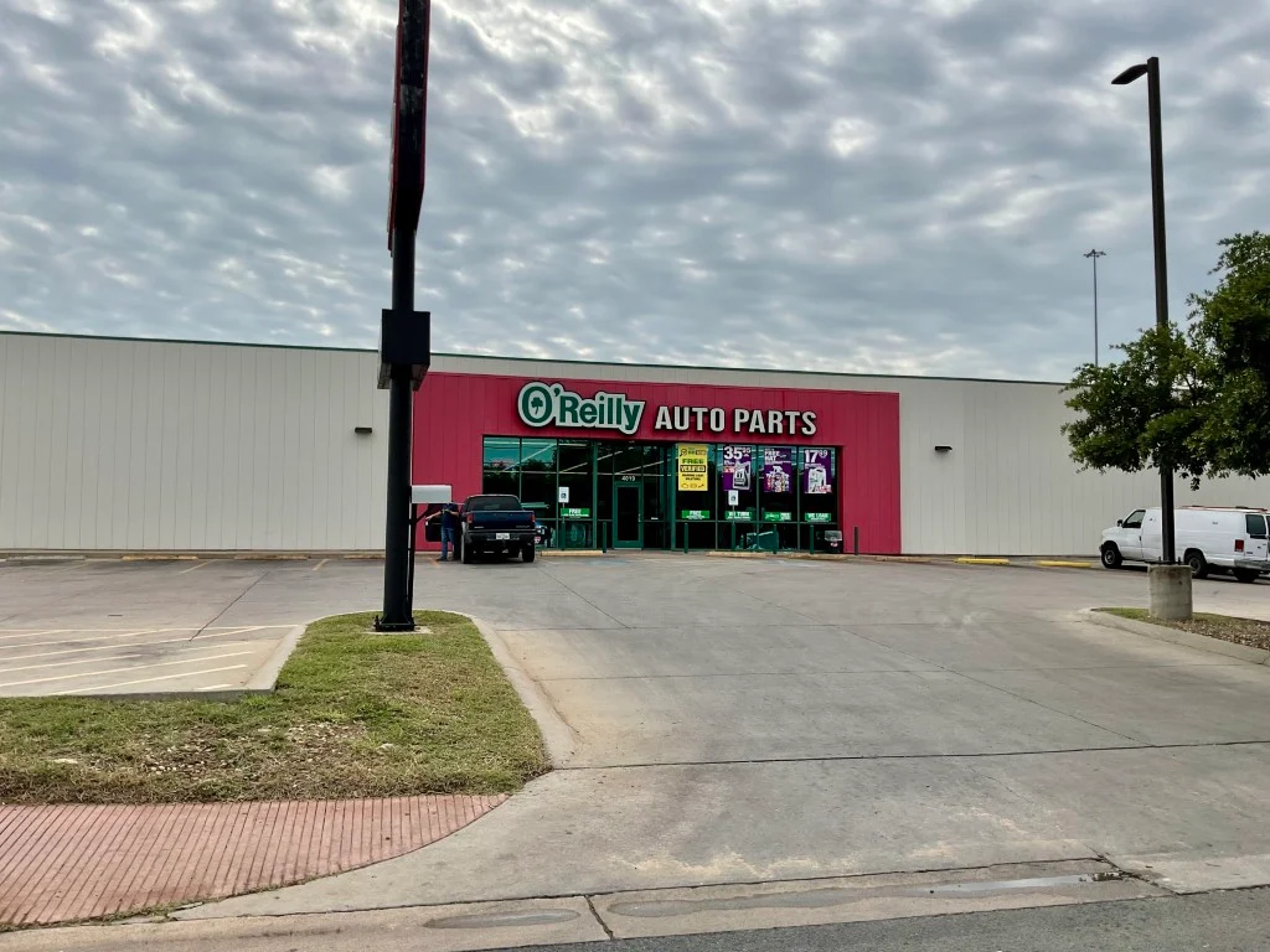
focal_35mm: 29
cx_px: 635
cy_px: 476
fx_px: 1064
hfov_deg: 61.7
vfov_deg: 48.2
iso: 16
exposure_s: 1/2801
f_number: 1.8
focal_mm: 3
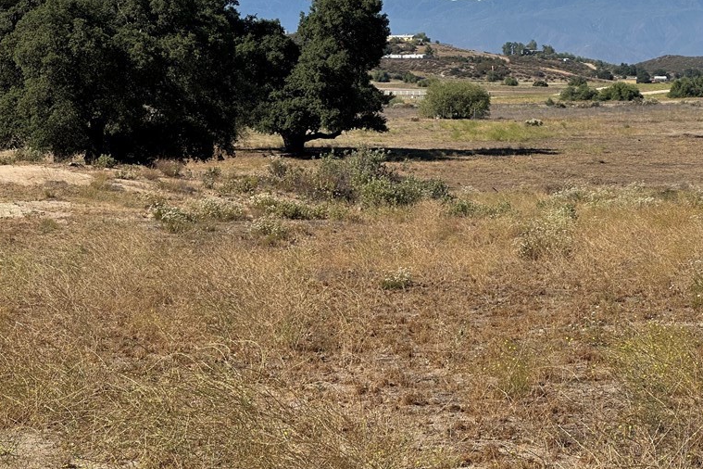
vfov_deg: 12.7
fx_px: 2109
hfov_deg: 18.9
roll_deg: +0.9
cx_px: 355
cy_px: 234
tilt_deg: -7.4
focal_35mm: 108
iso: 32
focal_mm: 9
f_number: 2.8
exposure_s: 1/889
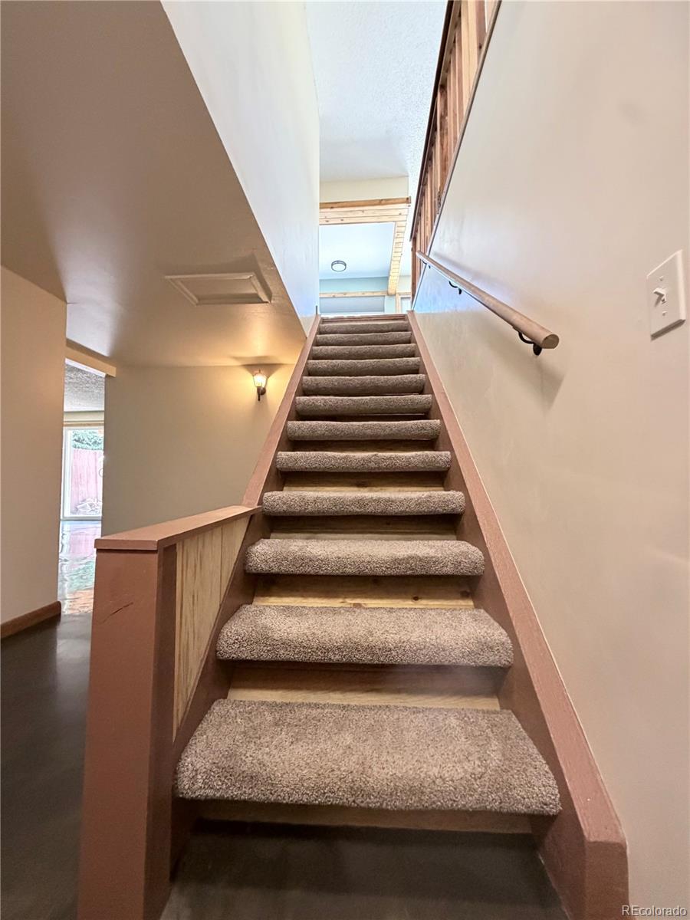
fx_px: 372
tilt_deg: +4.3
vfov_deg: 102.1
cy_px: 460
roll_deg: +0.8
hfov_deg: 85.7
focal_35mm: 14
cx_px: 345
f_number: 2.2
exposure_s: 1/60
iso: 400
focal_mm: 2.22
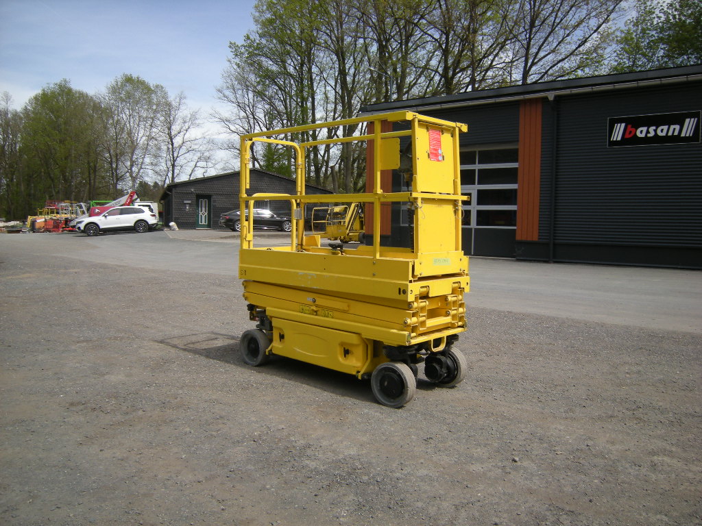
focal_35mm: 28
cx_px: 351
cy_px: 263
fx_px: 568
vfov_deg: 49.7
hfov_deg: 63.4
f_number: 5.6
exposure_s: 1/242
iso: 64
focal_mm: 4.7
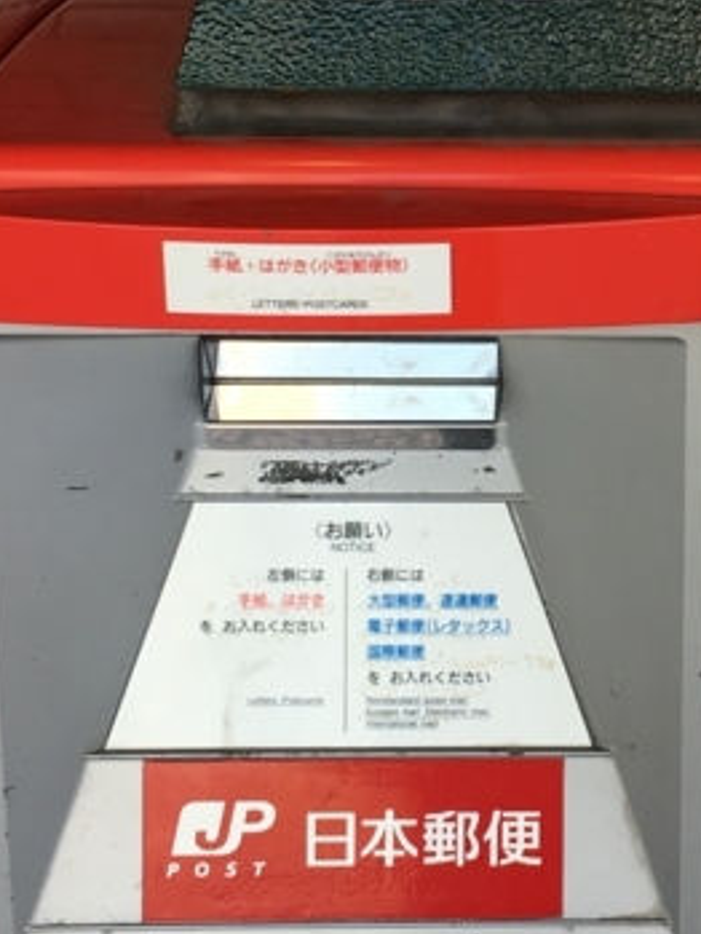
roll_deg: +0.3
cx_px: 696
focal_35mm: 85
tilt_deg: -16.3
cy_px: 276
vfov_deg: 22.9
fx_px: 2294
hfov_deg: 17.0
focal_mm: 4.15
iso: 25
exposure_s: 1/120
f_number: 2.2
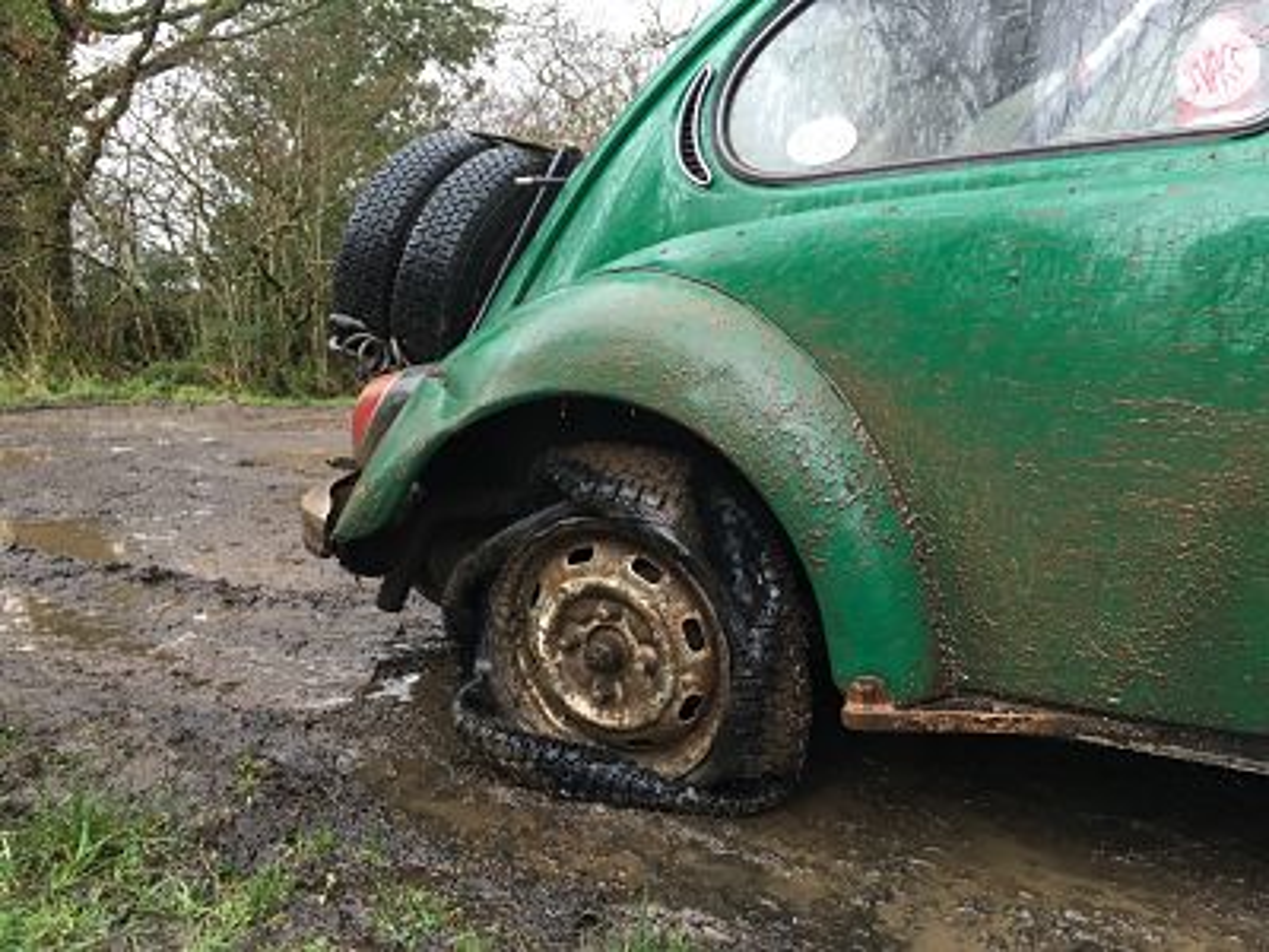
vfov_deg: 48.2
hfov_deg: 61.7
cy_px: 476
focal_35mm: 29
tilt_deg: -9.6
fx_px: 1063
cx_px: 634
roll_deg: +0.9
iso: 80
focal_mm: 4.15
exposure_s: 1/33
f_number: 2.2
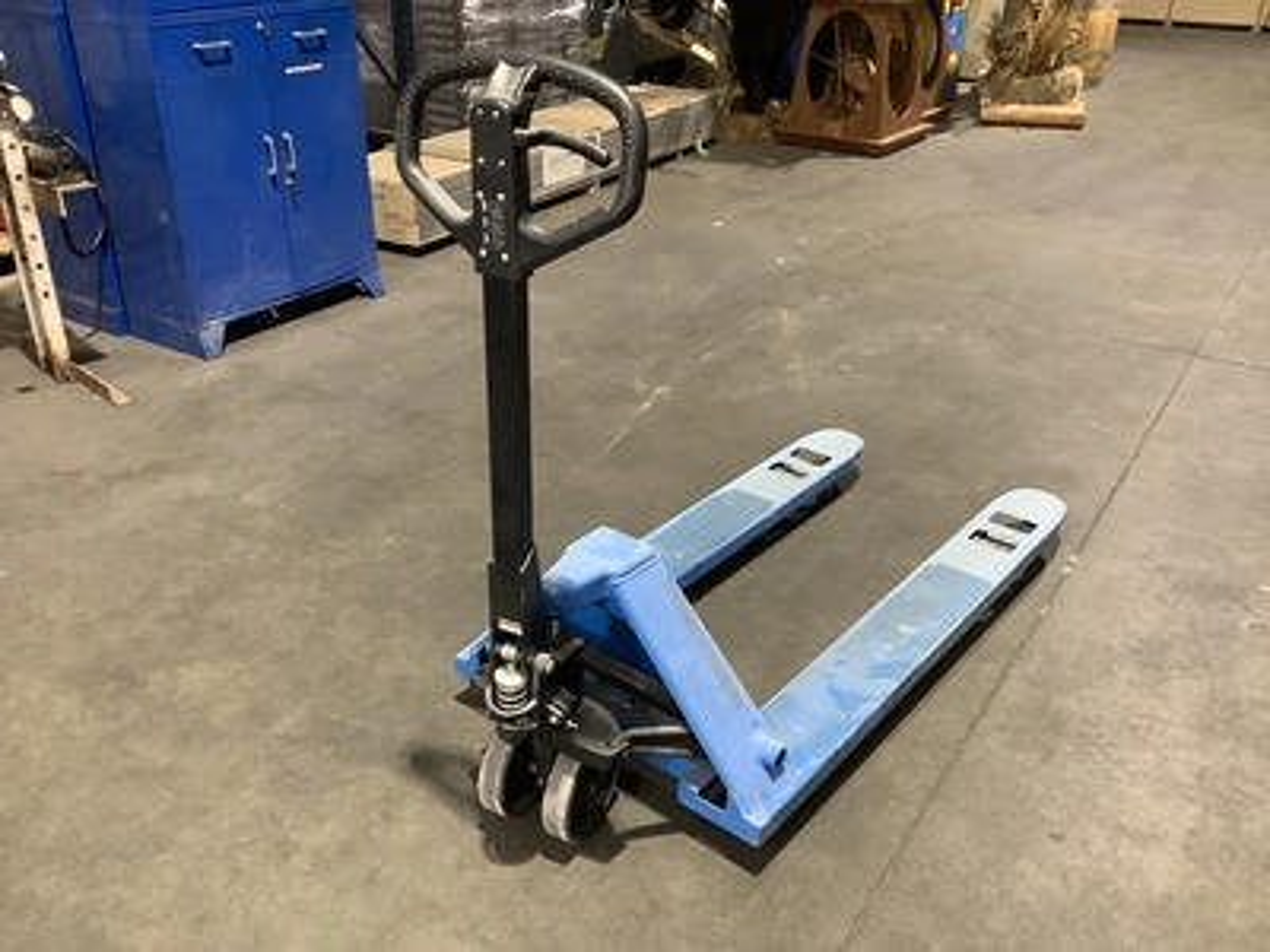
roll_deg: -1.7
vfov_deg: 45.4
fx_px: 1137
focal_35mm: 31
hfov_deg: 58.4
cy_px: 476
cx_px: 635
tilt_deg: -26.6
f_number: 2.4
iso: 320
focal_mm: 3.3
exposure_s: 1/40
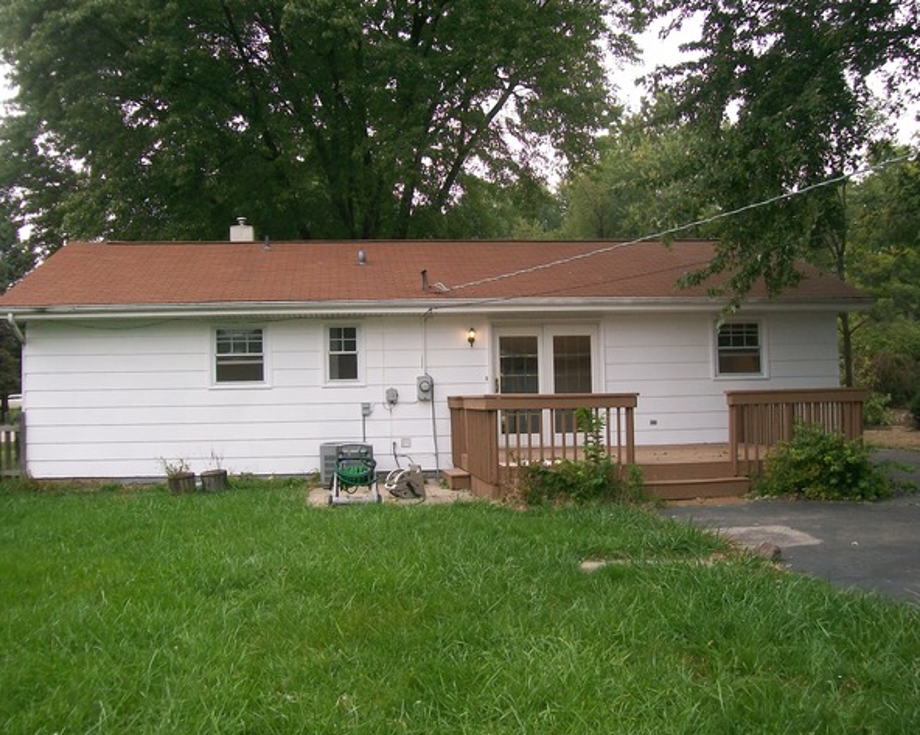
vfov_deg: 39.1
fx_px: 1034
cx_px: 452
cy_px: 365
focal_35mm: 38
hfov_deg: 48.0
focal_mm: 6
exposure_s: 1/160
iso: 80
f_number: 2.7
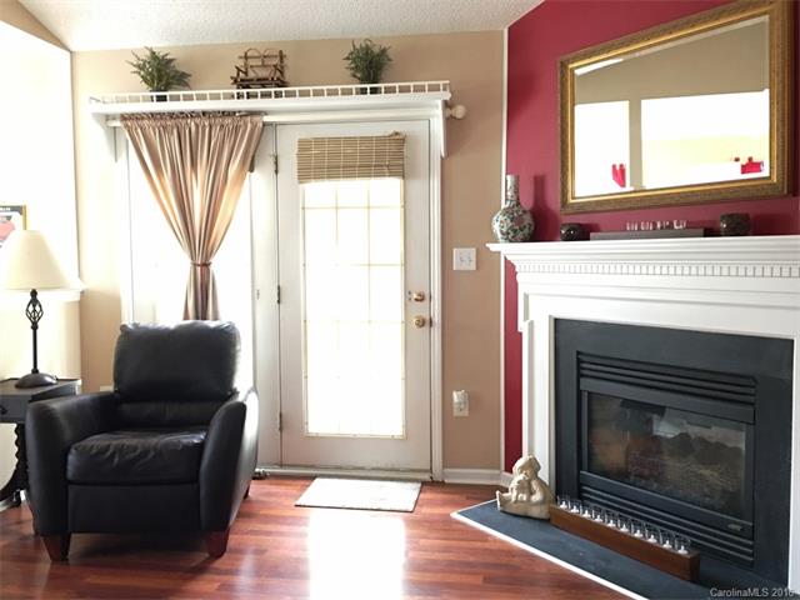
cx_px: 400
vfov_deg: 48.2
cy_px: 300
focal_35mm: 29
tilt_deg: -2.4
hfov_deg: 61.7
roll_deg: +0.6
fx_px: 670
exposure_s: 1/4
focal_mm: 4.15
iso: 64
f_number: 2.2
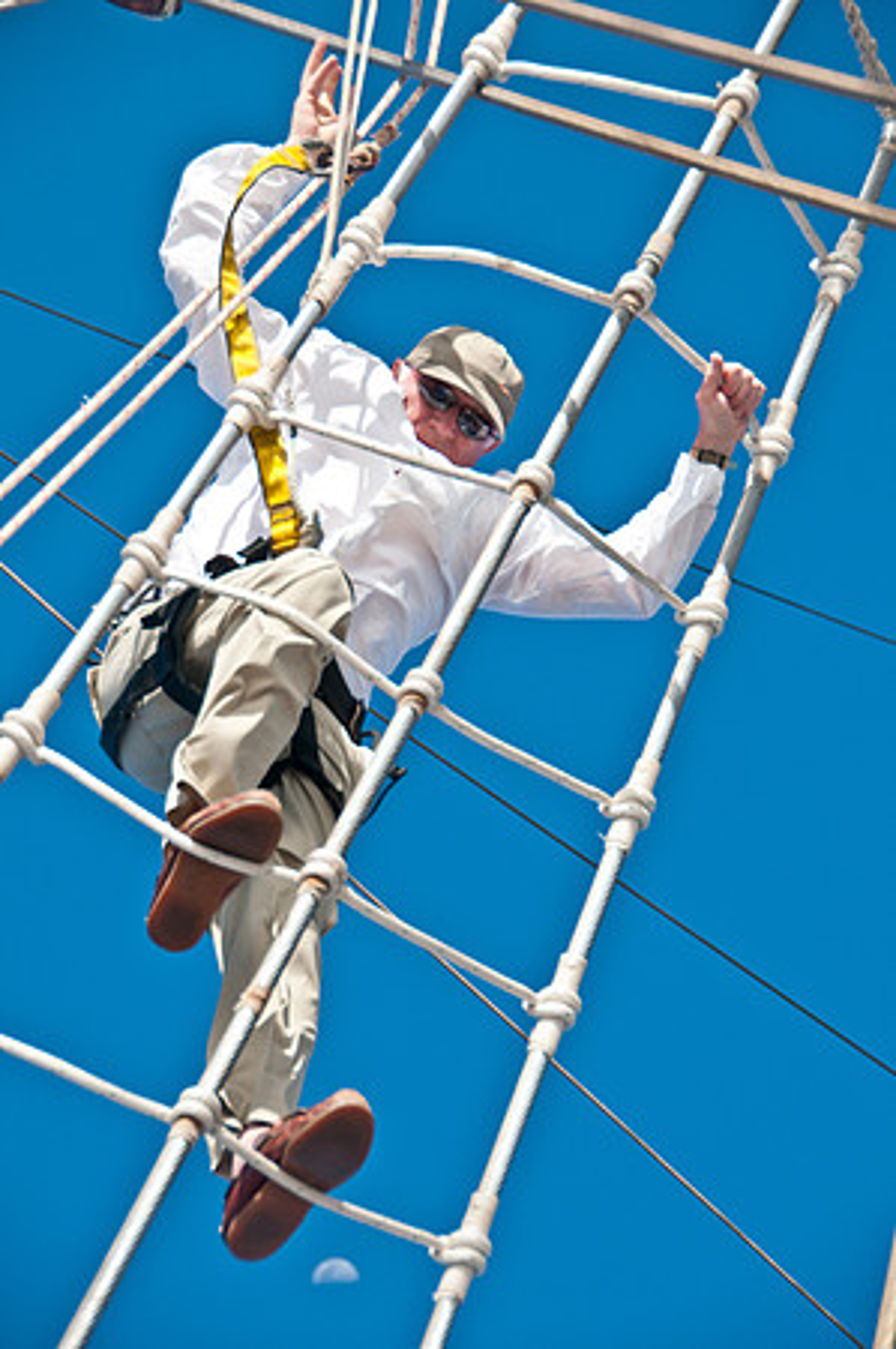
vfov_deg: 15.2
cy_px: 674
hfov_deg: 10.1
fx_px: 5051
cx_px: 448
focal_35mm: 135
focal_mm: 90
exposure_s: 1/1000
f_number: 5.6
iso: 200
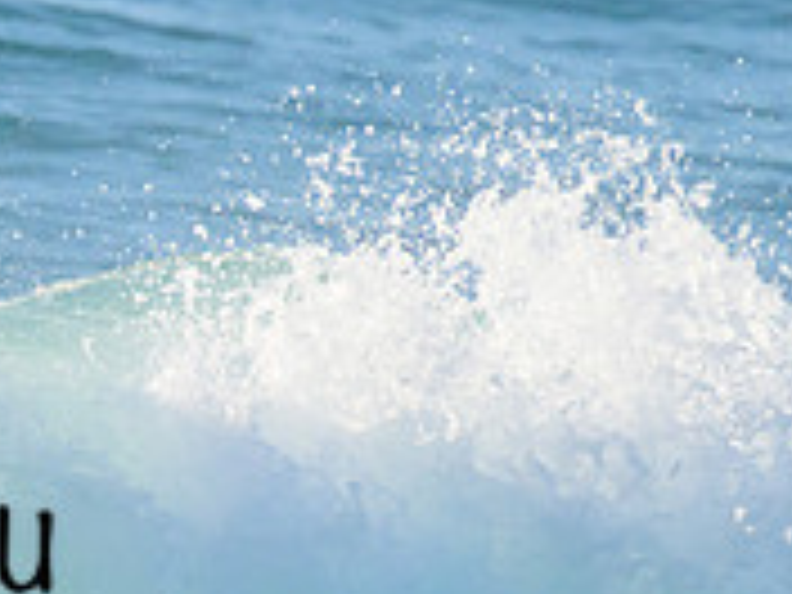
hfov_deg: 0.7
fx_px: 61935
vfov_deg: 0.5
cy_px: 596
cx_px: -670
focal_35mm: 2707
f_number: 11
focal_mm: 660
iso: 1400
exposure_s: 1/2000
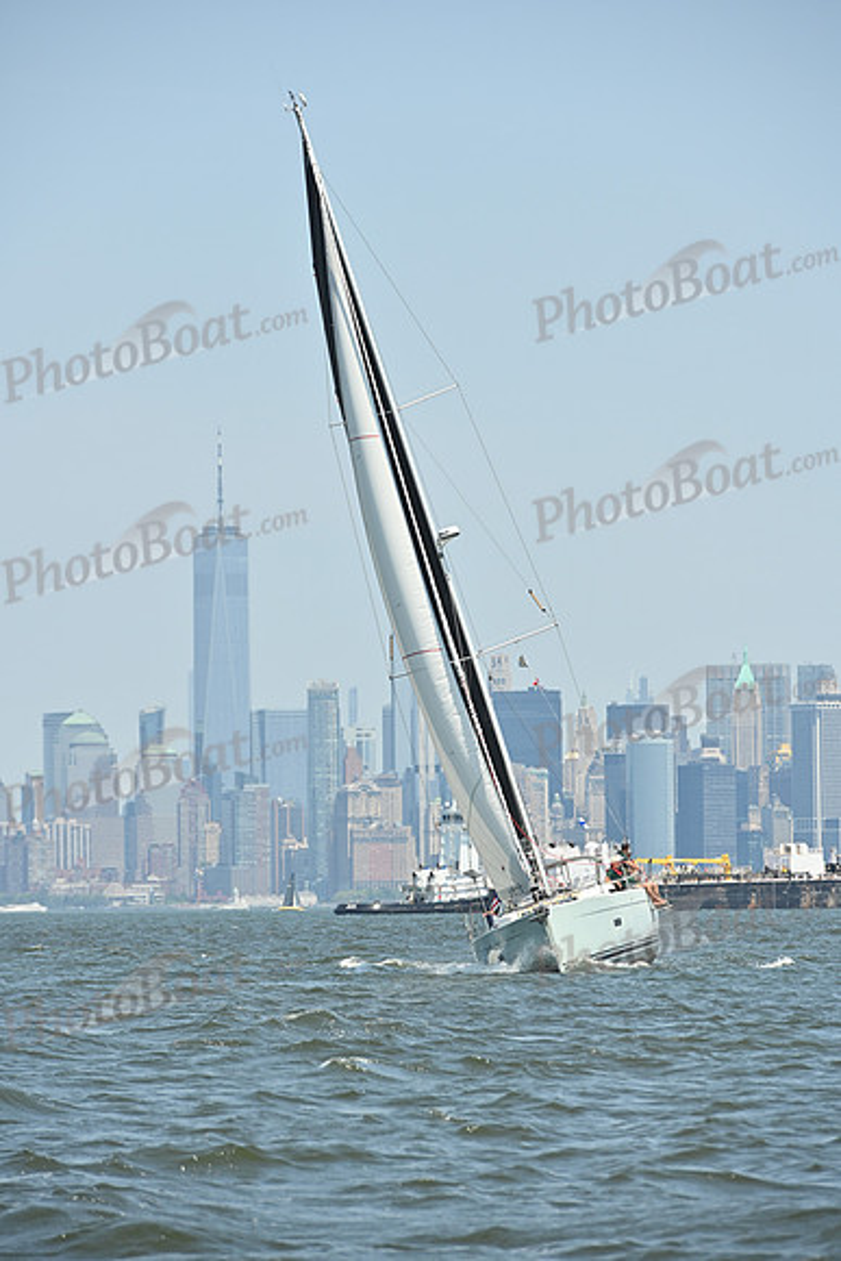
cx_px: 420
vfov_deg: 10.3
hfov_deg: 6.9
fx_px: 7004
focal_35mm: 200
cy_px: 630
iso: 320
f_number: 8
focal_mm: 200
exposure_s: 1/1250
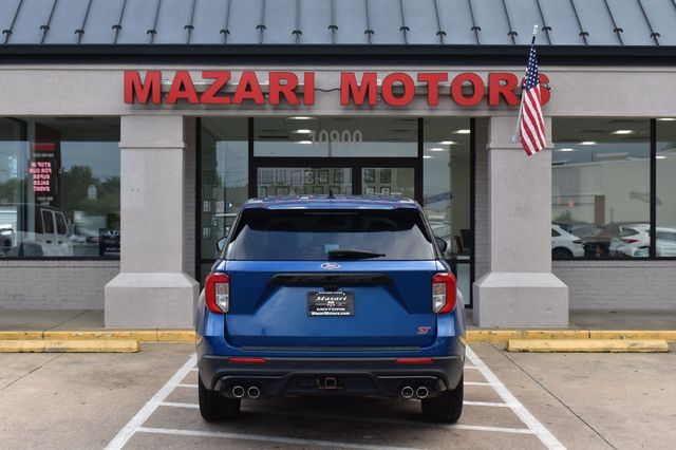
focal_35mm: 51
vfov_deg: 26.5
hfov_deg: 38.9
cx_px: 338
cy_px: 225
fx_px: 957
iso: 400
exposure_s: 1/125
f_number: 9
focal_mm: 34
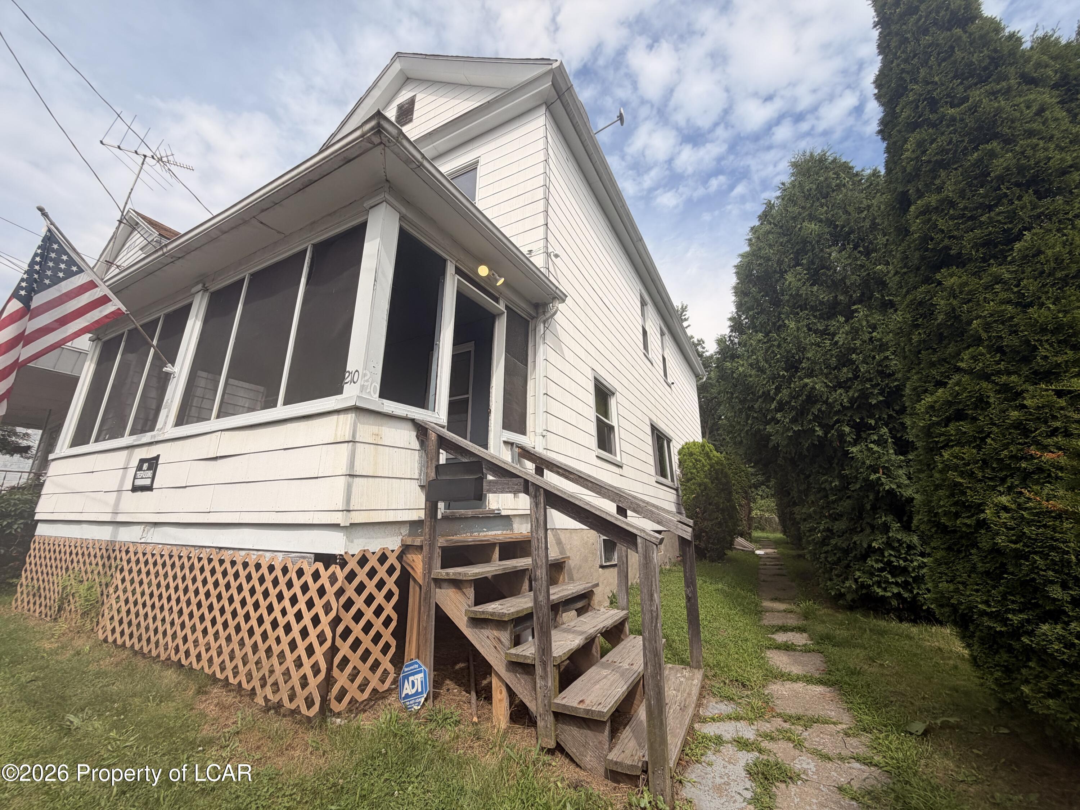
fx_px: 437
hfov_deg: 102.1
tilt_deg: +16.0
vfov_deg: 85.7
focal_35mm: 14
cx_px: 540
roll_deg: +0.4
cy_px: 405
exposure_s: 1/830
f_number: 2.2
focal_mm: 2.22
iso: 20
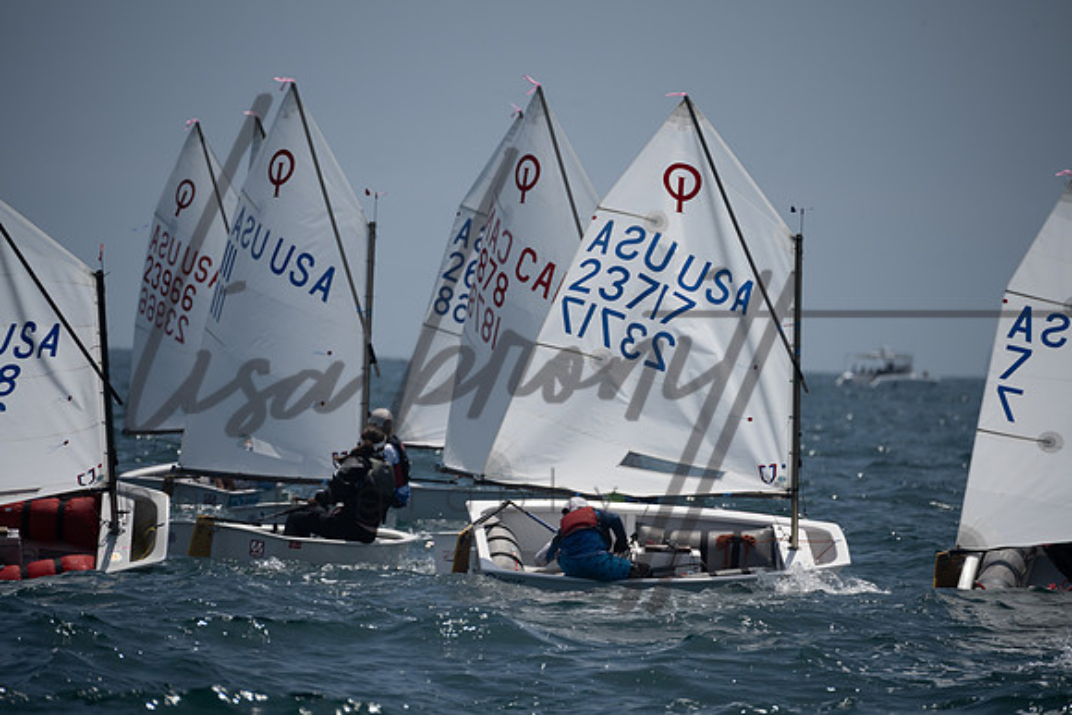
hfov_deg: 5.9
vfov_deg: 3.9
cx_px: 536
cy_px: 358
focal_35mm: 350
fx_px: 10424
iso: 250
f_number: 8
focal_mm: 350
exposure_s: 1/1250
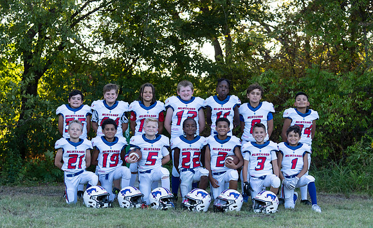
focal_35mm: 93
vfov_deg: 13.9
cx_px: 190
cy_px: 139
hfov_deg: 22.5
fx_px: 935
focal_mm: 70
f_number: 3.5
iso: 200
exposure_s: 1/320
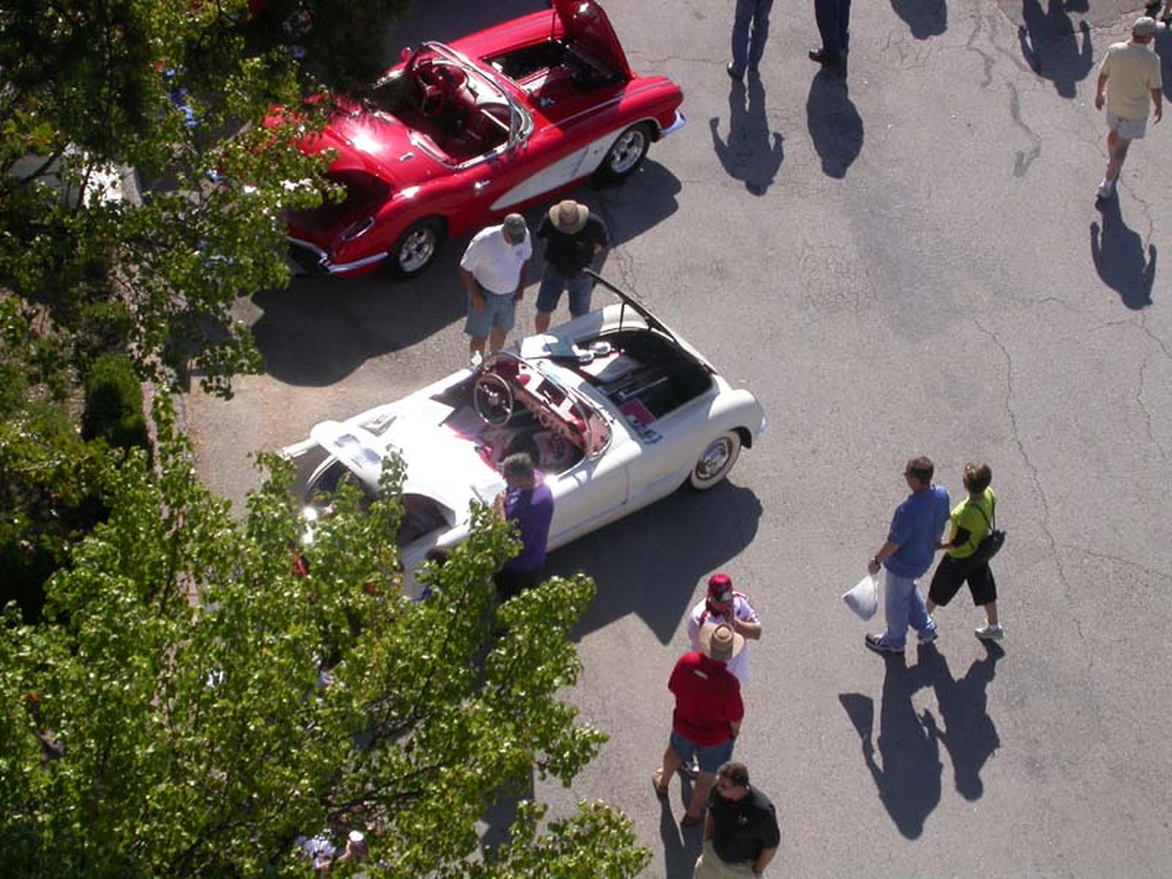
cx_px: 586
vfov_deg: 11.7
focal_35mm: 127
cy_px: 440
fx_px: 4300
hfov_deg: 15.5
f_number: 6.5
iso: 100
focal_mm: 26.4
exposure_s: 1/393
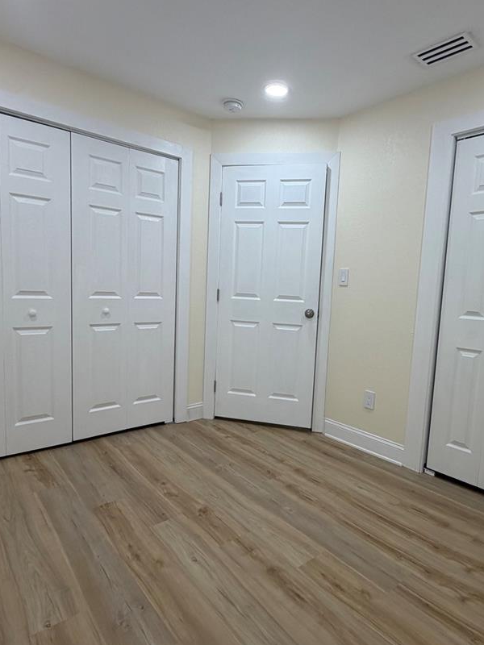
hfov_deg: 63.4
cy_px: 327
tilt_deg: -5.8
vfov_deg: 79.0
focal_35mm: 21
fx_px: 391
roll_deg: -2.5
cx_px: 256
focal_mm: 2.22
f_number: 2.2
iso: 100
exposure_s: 1/120
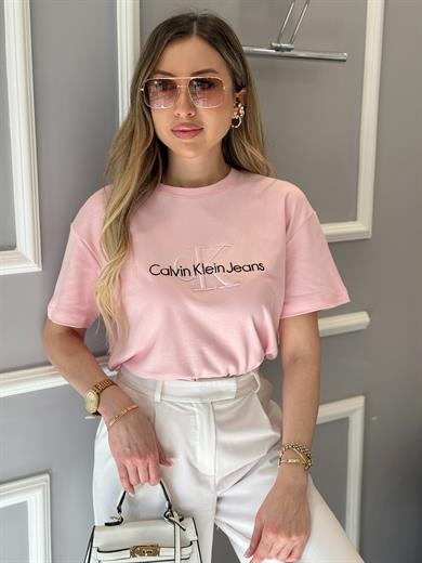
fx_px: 780
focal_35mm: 48
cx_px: 211
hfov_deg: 30.3
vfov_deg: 39.7
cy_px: 282
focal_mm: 6.76
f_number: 1.78
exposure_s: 1/245
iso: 80
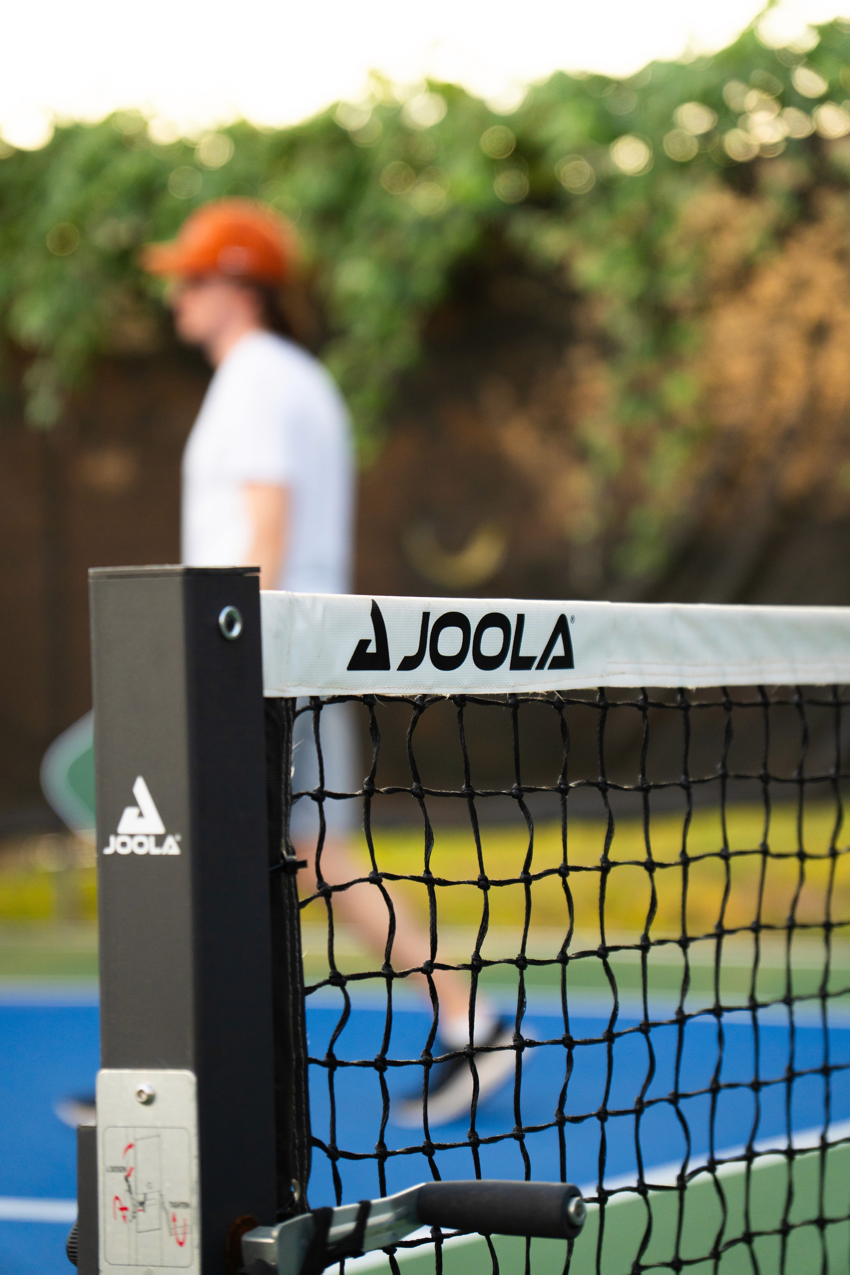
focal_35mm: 105
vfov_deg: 19.5
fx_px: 3718
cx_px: 425
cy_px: 638
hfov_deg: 13.0
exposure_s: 1/1000
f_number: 2.8
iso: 400
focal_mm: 70
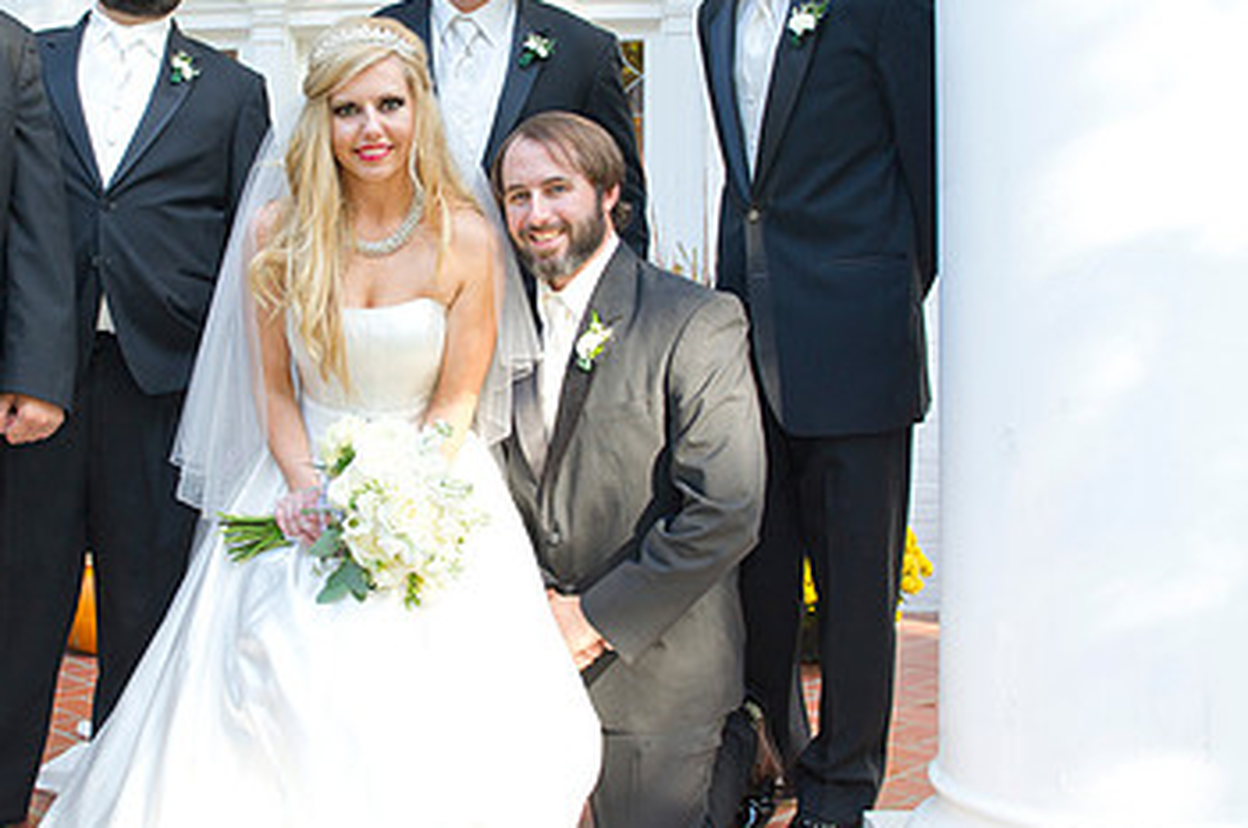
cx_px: 402
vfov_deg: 31.1
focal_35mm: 43
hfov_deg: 44.7
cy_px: 370
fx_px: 1489
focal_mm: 26
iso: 500
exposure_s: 1/160
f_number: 5.6
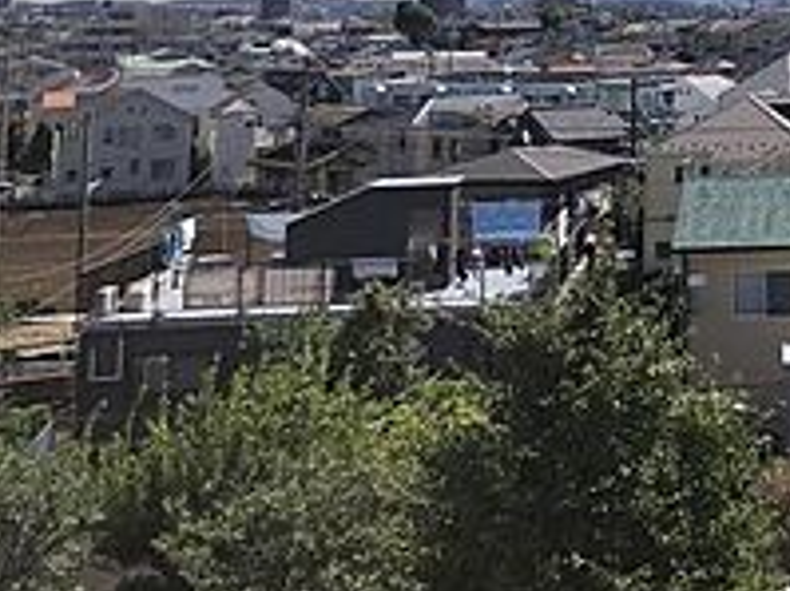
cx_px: 1056
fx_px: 1825
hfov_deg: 21.8
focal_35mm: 80
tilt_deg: +4.2
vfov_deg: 17.3
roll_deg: -0.7
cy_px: -167
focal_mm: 4
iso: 20
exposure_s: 1/3745
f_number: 1.8
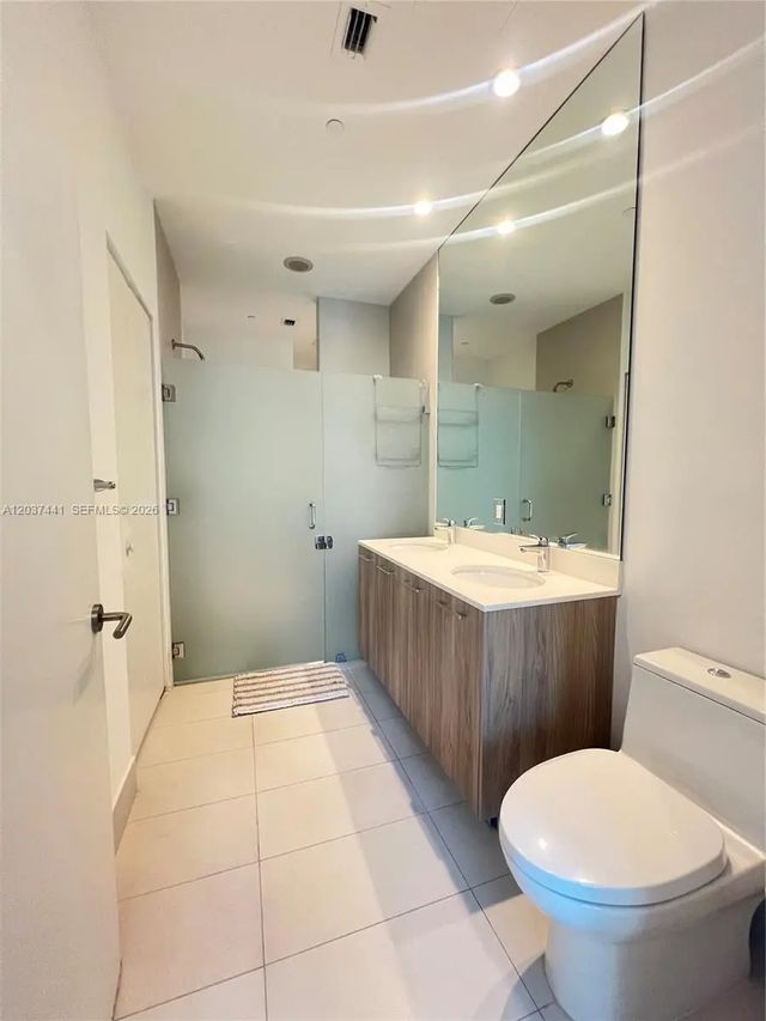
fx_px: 383
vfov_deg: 106.2
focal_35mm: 13
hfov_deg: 89.9
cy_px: 510
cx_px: 383
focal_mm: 1.57
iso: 320
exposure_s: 1/60
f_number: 1.8
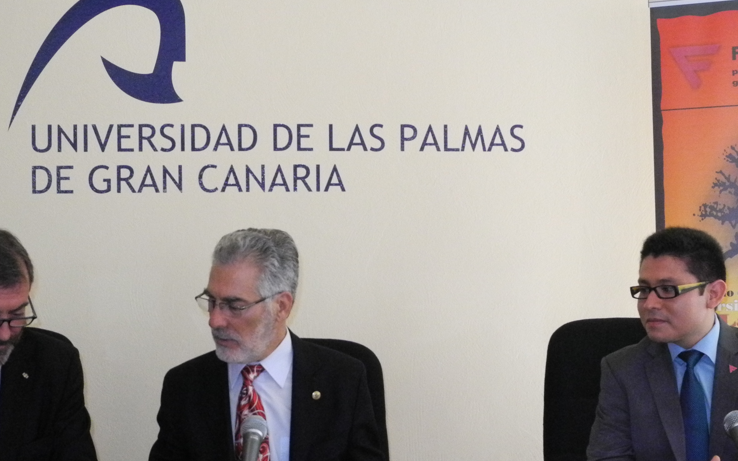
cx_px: 399
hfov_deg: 32.0
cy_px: 264
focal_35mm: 64
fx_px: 1287
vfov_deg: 20.3
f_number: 3.2
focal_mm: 8.8
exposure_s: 1/330
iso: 800
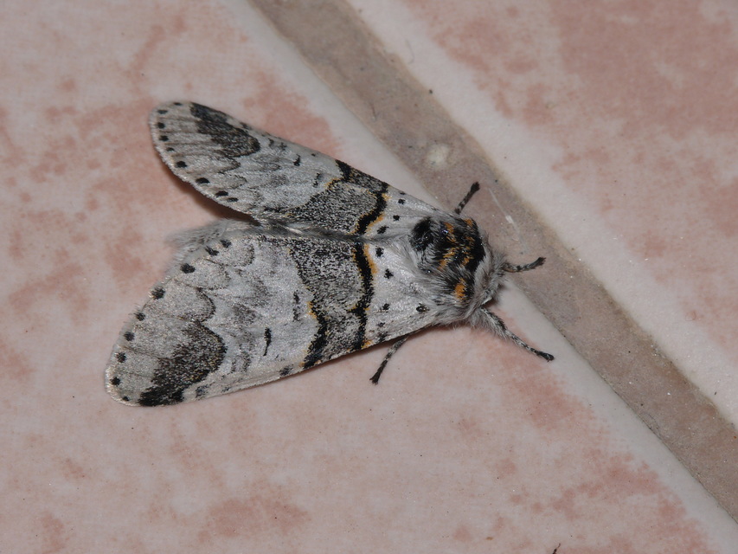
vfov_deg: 5.6
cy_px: 277
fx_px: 5672
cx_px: 369
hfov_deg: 7.4
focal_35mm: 266
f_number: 11
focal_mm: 56.3
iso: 100
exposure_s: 1/640
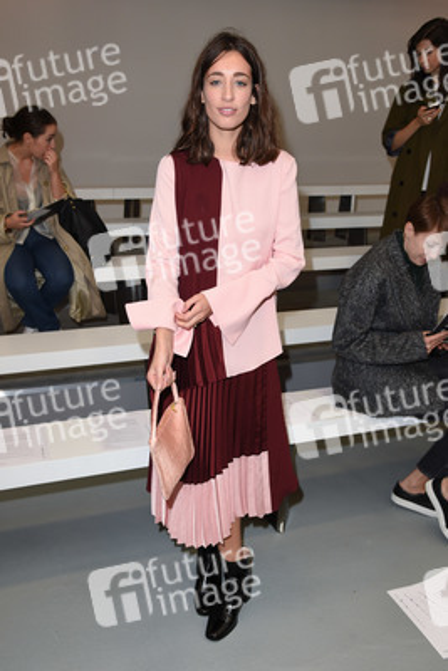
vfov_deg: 58.7
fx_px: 597
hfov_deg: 41.1
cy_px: 336
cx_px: 224
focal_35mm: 32
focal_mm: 32
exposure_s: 1/200
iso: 1250
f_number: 5.6
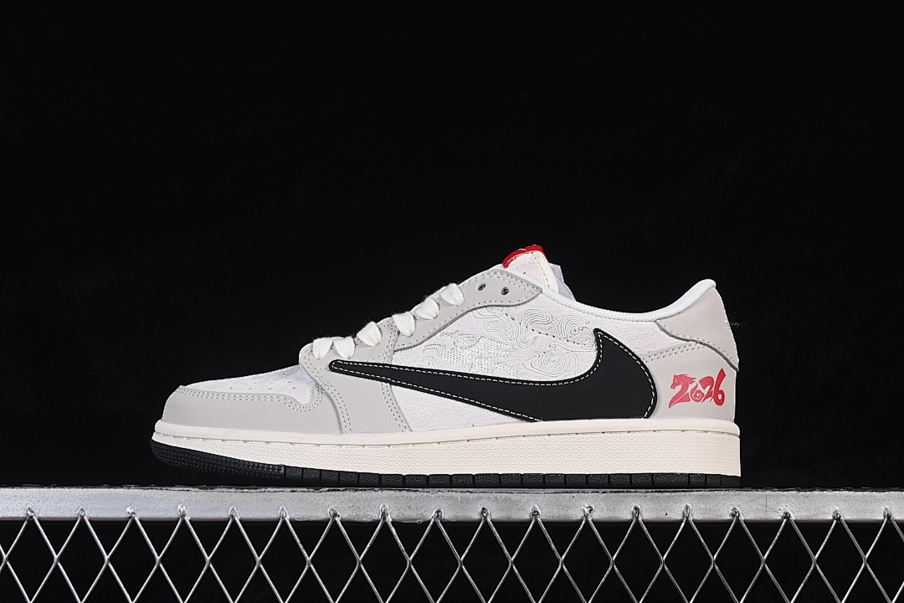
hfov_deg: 27.0
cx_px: 452
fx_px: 1883
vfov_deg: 18.2
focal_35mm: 75
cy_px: 302
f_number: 8
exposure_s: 1/80
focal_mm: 50
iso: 160
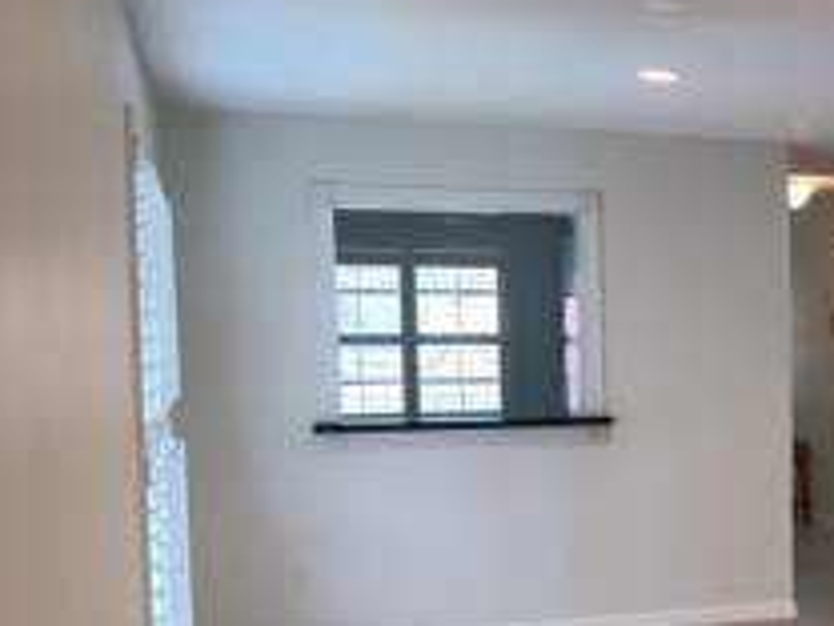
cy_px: 463
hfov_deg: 29.0
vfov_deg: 24.2
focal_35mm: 60
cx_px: 926
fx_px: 1446
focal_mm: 3.98
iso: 80
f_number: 1.8
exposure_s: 1/41.7
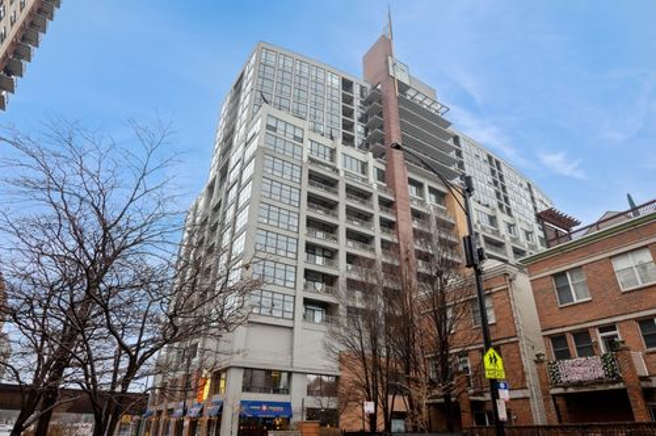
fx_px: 382
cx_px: 328
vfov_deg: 59.4
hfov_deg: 81.3
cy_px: 218
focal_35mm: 21
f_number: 11
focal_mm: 14.38
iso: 200
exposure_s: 1/50
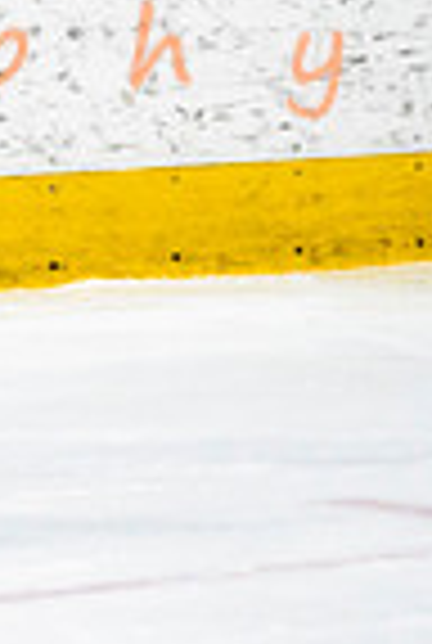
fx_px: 16013
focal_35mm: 894
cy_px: 27
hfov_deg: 1.5
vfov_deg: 2.3
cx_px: -511
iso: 1000
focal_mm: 170
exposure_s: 1/640
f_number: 2.8
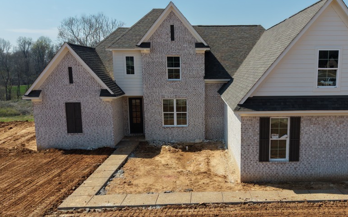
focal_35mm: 34
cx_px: 216
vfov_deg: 37.3
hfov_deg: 56.1
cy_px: 116
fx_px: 323
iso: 290
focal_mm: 8.67
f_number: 1.8
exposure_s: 1/8000
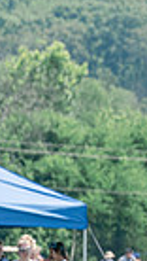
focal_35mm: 848
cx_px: 446
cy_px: 170
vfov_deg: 2.5
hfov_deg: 1.4
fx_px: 5855
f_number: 5.6
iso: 400
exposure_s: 1/2000
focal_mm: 165
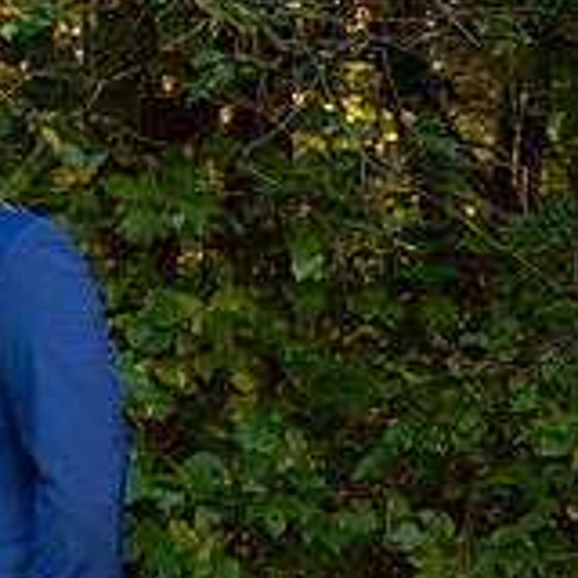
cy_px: 488
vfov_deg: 10.7
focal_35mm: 163
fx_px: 3079
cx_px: -462
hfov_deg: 10.1
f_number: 4.5
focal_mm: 53
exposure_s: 1/200
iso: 1000
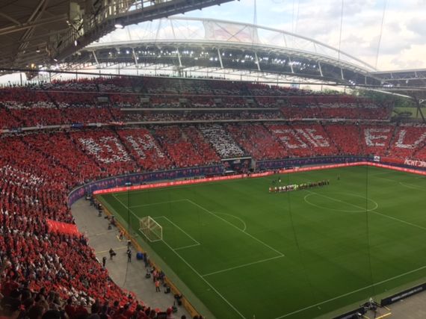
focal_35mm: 29
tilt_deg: -10.0
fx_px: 357
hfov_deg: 61.7
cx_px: 213
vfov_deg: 48.2
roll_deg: -0.7
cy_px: 160
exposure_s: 1/148
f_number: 2.2
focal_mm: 4.15
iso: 25
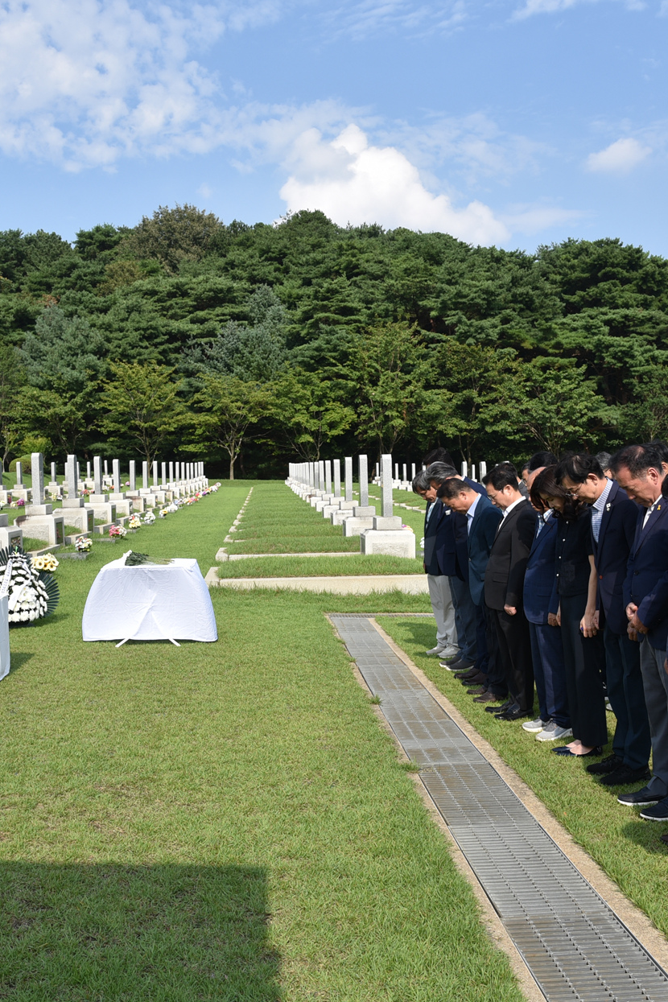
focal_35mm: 37
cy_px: 504
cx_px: 316
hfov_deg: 35.9
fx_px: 1030
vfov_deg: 51.9
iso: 200
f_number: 9
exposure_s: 1/320
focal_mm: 24
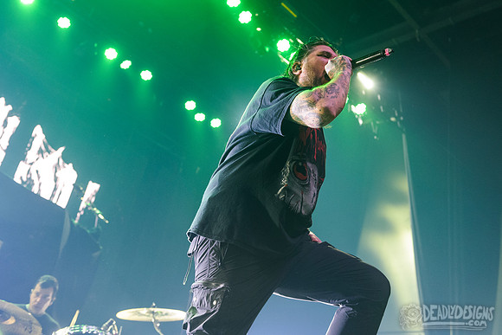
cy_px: 148
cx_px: 273
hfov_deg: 43.8
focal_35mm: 45
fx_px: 623
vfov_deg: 30.1
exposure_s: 1/250
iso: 3200
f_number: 3.5
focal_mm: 40
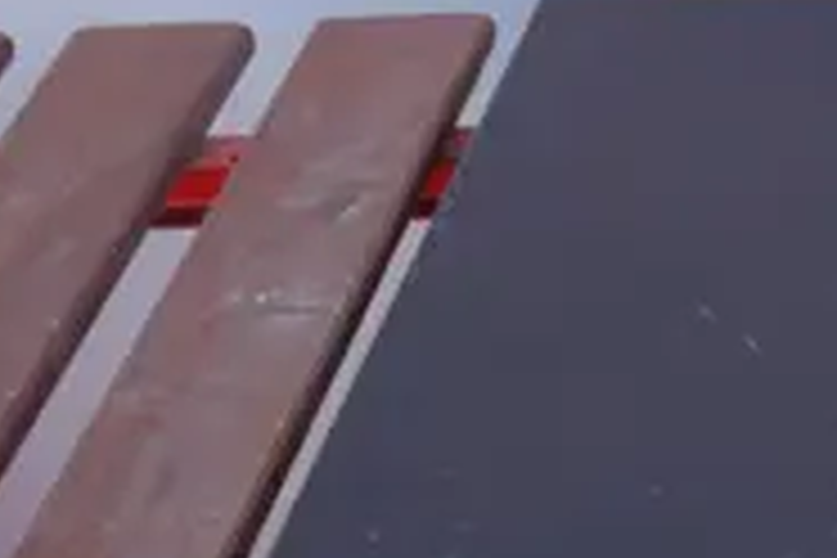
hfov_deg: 11.7
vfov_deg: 8.4
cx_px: 1570
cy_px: 808
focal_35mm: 160
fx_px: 3720
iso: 200
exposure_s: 1/200
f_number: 4.5
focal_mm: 14
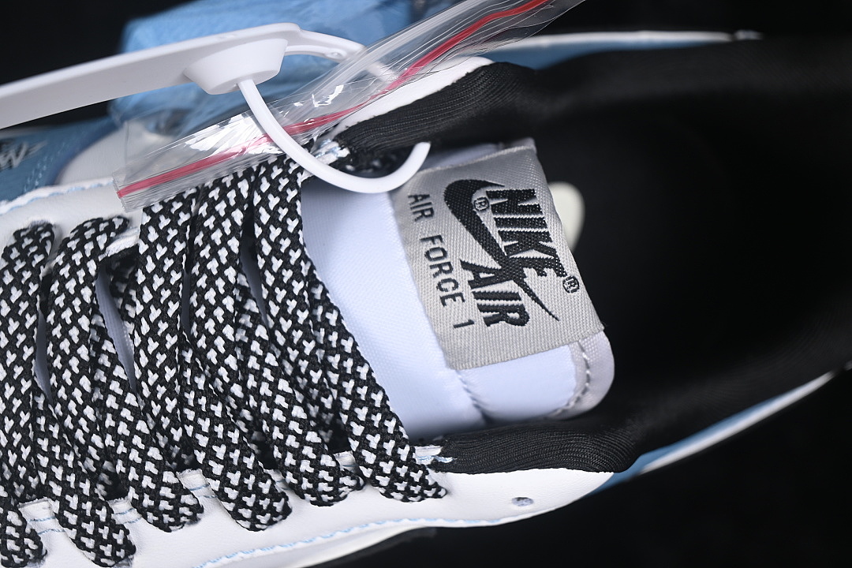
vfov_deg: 18.2
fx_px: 1775
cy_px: 284
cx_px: 426
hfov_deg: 27.0
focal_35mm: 75
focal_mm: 50
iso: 160
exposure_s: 1/60
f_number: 6.3
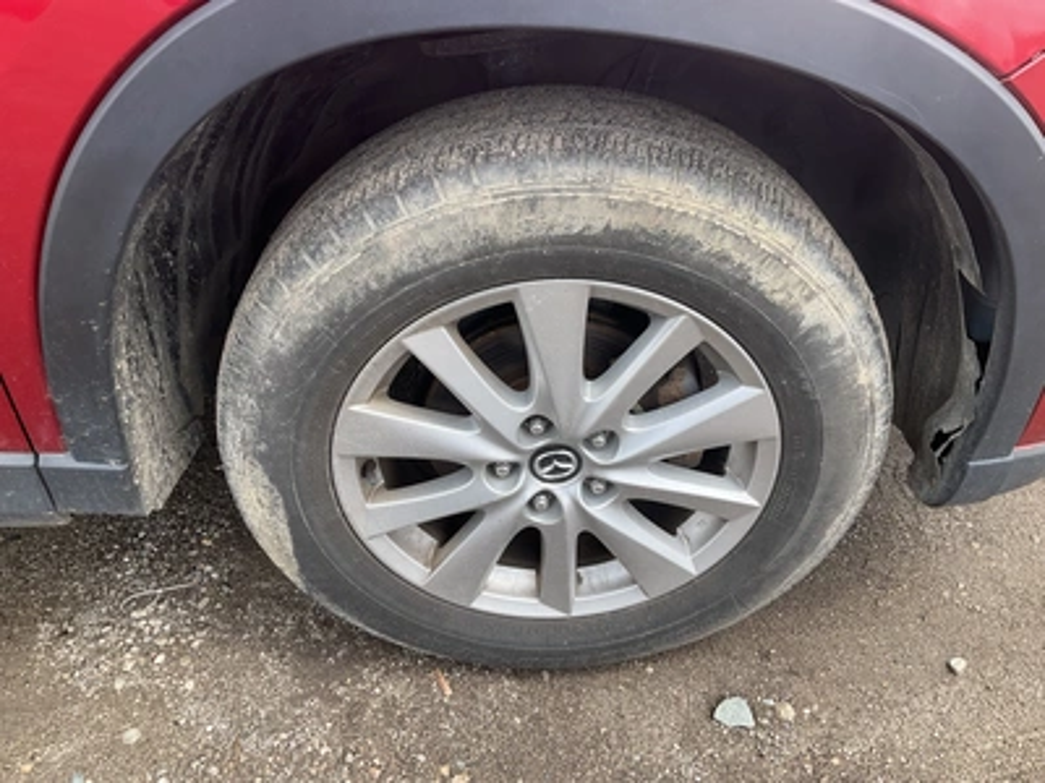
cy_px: 392
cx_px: 522
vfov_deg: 48.2
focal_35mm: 29
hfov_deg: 61.7
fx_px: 875
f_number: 1.8
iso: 25
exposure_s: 1/378
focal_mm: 3
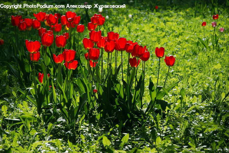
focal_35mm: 168
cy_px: 76
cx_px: 114
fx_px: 1070
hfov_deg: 12.2
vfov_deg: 8.2
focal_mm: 112
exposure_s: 1/400
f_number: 5.6
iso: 200
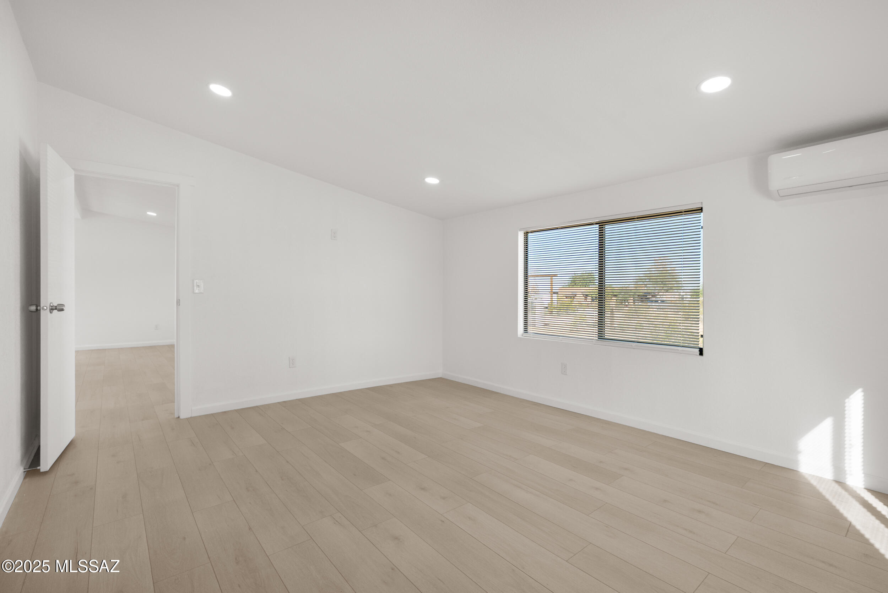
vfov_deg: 73.8
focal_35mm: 16
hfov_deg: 96.7
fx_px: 395
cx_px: 444
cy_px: 296
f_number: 8
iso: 200
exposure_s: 1/80
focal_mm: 16
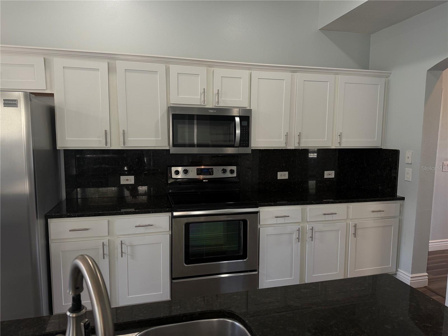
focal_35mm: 24
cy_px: 168
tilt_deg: -5.6
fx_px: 311
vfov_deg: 56.8
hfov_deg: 71.6
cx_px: 224
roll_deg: +0.3
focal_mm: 6.76
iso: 125
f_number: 1.78
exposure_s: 1/120
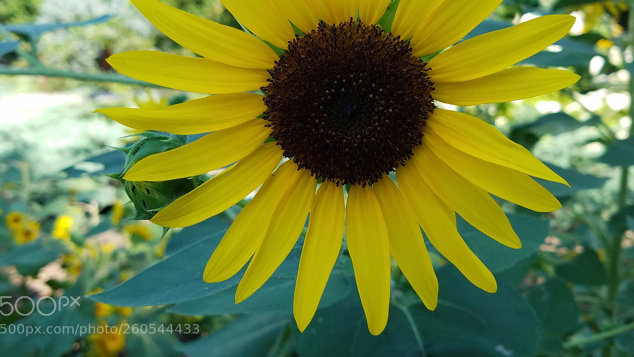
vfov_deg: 37.1
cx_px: 320
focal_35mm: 31
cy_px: 102
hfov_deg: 62.6
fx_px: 521
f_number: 1.7
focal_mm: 4.2
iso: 50
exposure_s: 1/530
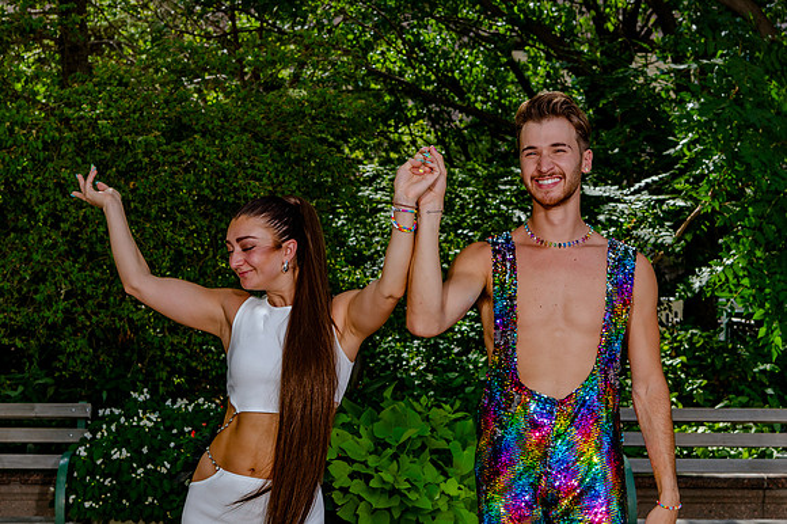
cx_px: 423
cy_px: 237
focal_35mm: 64
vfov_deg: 21.1
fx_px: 1408
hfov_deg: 31.2
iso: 200
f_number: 7.1
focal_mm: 48
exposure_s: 1/320
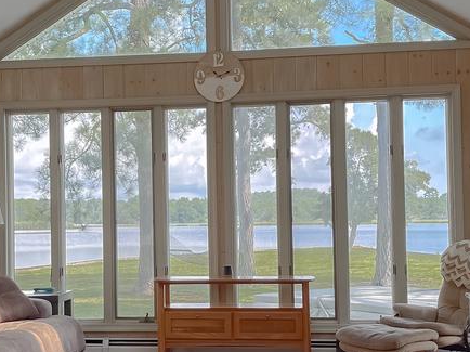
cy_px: 185
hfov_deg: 32.6
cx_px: 179
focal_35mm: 59
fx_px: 801
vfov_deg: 24.8
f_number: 1.6
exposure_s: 1/460
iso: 32
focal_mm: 5.1
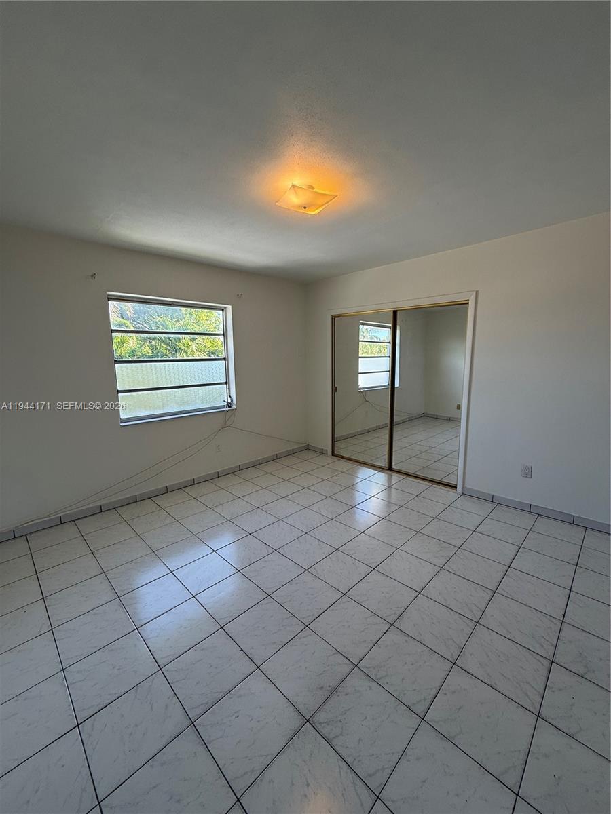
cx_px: 306
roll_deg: +1.4
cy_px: 407
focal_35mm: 14
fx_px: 329
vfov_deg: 102.1
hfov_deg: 85.7
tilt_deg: -9.0
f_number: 2.2
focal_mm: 2.22
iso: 64
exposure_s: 1/150
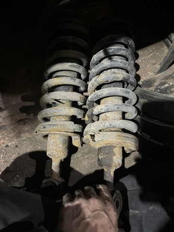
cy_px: 116
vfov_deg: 67.3
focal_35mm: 26
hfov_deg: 53.1
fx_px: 174
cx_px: 87
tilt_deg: -74.3
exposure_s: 1/25
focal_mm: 5.1
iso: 500
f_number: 1.6
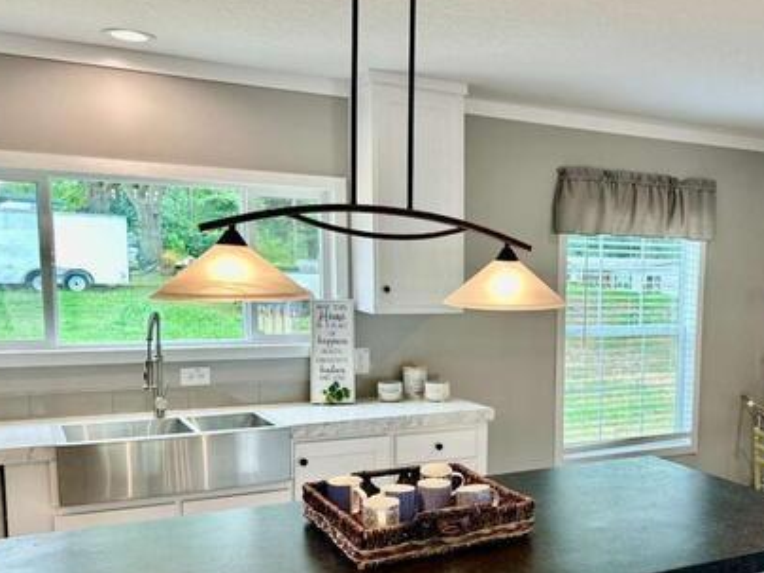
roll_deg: -1.7
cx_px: 550
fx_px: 839
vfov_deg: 37.3
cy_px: 380
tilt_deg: -8.4
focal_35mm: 38
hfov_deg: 47.6
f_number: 1.78
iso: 80
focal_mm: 6.86
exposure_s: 1/120
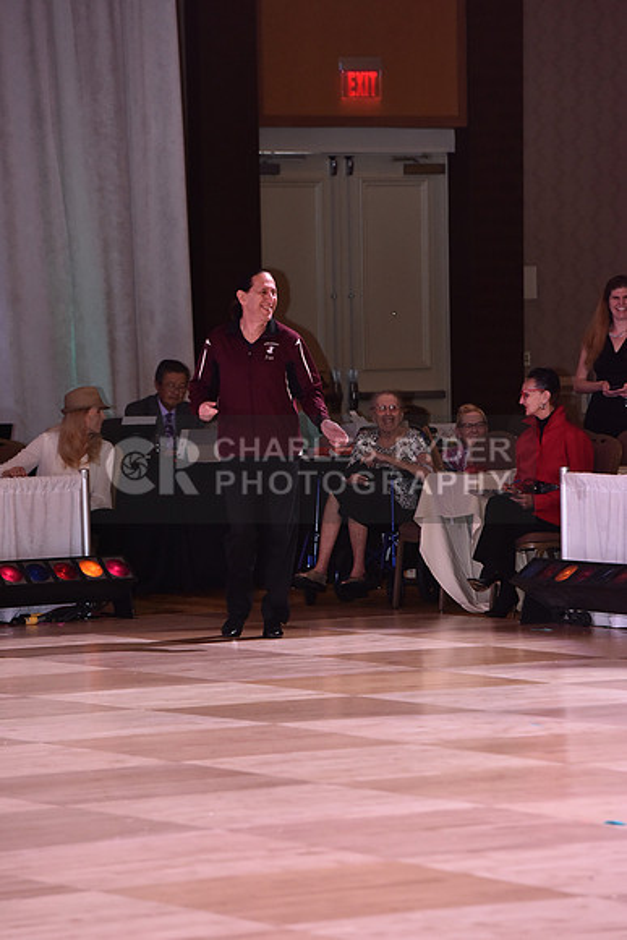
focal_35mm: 190
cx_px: 314
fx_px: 4960
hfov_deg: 7.2
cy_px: 470
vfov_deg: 10.8
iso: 2000
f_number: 5.6
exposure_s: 1/200
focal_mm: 190
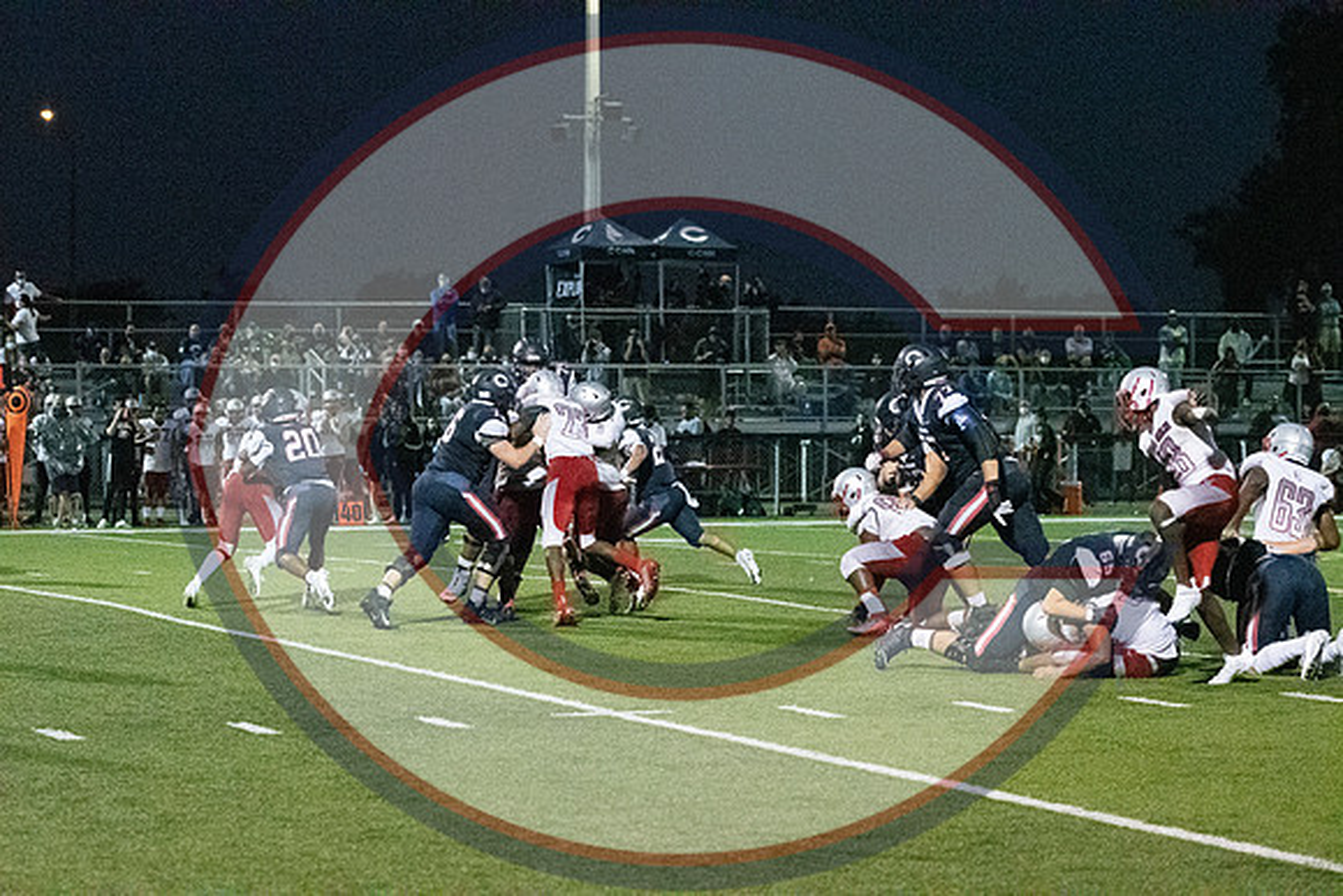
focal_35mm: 105
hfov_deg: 19.5
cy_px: 448
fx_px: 3918
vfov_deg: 13.0
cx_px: 672
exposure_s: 1/3200
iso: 45600
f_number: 2.8
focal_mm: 70
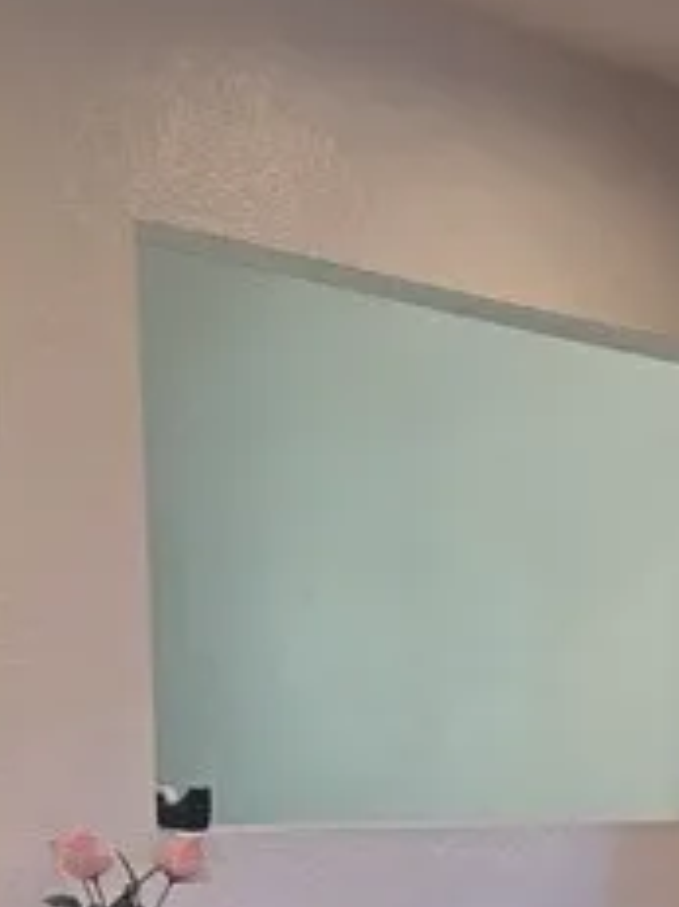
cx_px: 652
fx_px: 2670
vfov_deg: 17.9
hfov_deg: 14.3
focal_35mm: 102
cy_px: 1201
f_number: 1.7
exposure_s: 1/120
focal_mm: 6.3
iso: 200
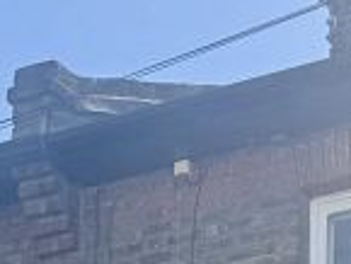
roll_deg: -0.8
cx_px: 474
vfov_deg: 9.0
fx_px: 1340
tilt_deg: +6.7
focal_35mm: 132
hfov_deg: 14.2
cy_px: 807
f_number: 1.78
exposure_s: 1/2604
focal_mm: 6.76
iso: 80
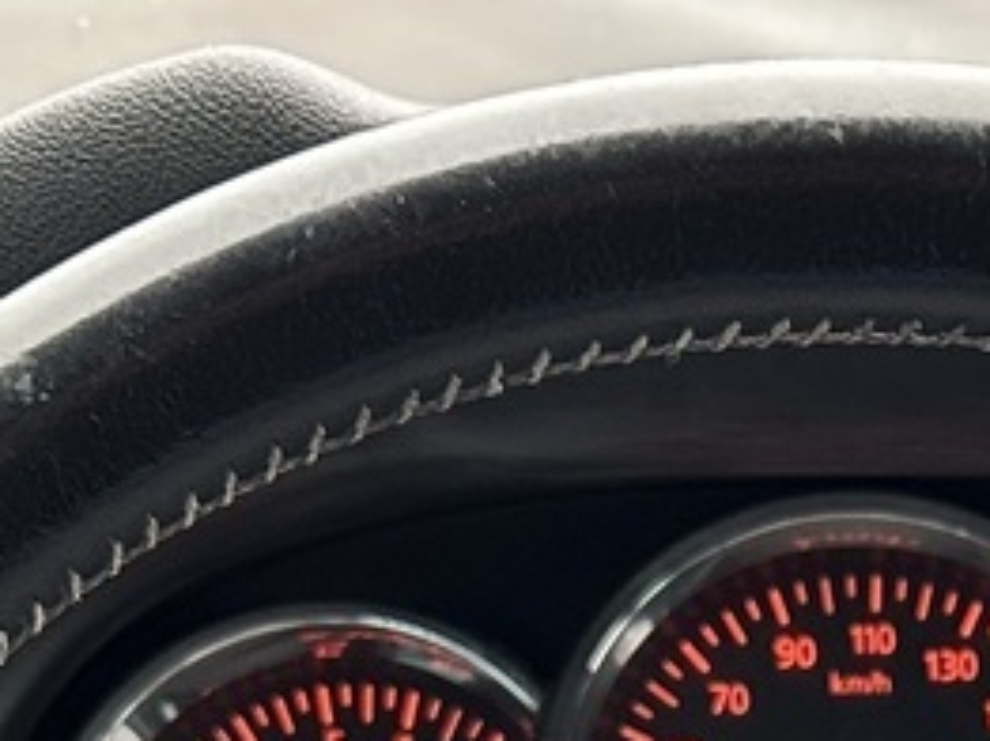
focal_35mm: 132
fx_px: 3772
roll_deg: +0.1
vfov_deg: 9.9
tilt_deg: -30.1
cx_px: 1243
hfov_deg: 14.4
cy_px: 1735
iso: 250
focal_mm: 6.86
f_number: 1.78
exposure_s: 1/75
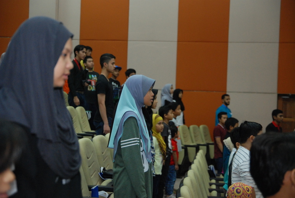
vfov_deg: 22.7
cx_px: 148
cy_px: 99
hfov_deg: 33.4
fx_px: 492
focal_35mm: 60
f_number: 3.2
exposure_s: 1/125
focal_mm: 40
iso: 1250
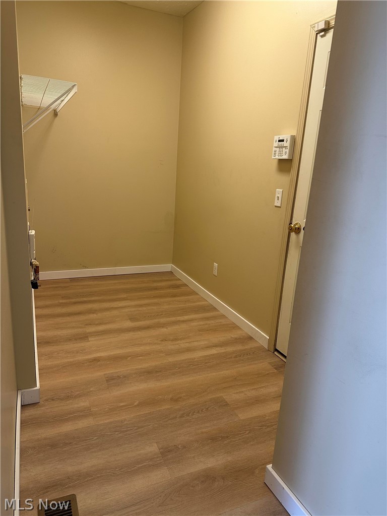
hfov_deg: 56.8
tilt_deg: -14.8
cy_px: 258
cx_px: 194
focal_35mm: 24
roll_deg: -3.2
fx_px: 358
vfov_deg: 71.6
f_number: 1.78
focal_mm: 6.86
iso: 125
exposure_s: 1/60
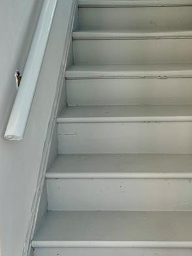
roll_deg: +1.0
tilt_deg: -7.6
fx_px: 377
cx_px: 146
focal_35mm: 51
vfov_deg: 36.4
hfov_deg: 28.1
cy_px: 58
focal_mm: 5.7
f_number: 1.5
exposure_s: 1/303
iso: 50
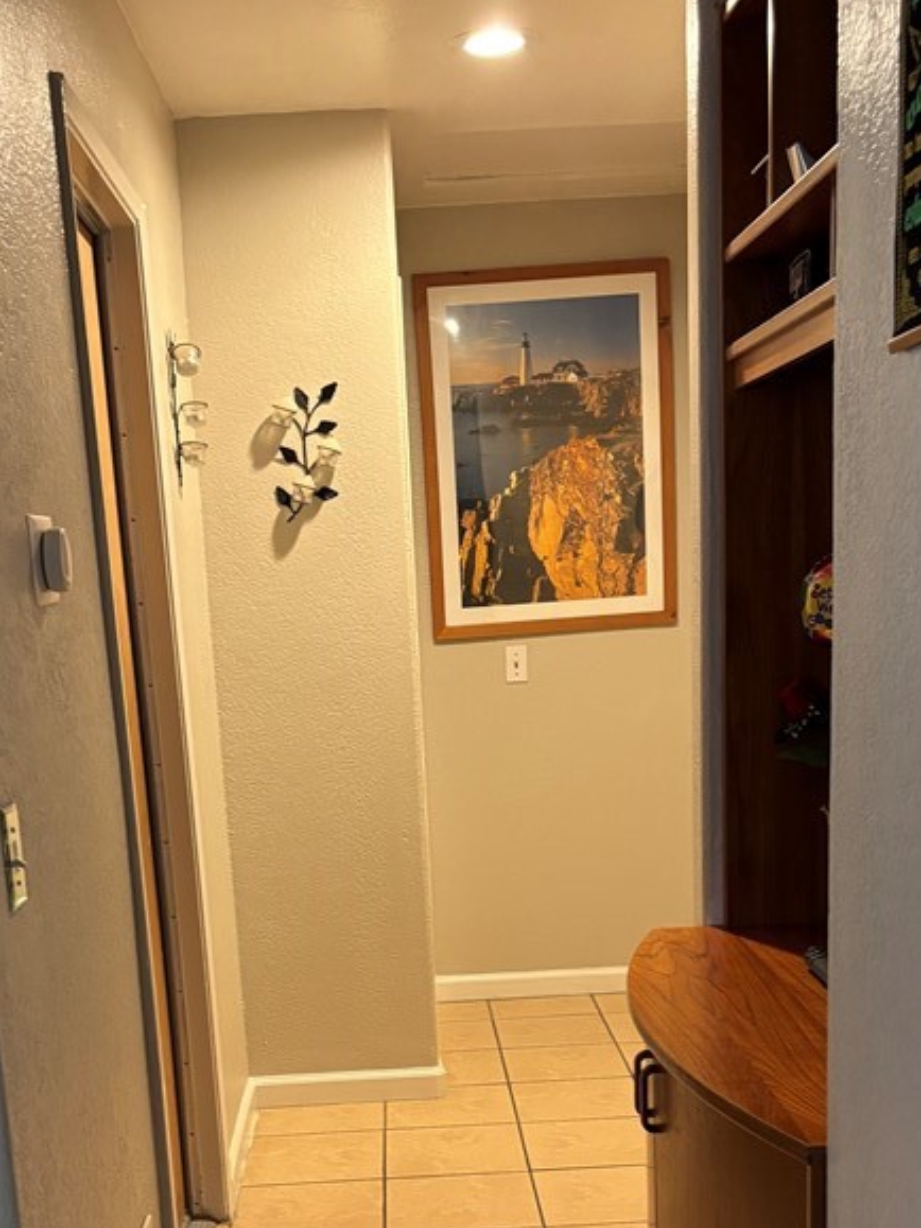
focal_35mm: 46
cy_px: 961
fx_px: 1632
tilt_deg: -13.0
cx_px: 420
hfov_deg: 31.5
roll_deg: +3.7
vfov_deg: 39.8
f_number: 1.6
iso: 400
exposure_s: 1/60
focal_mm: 5.96
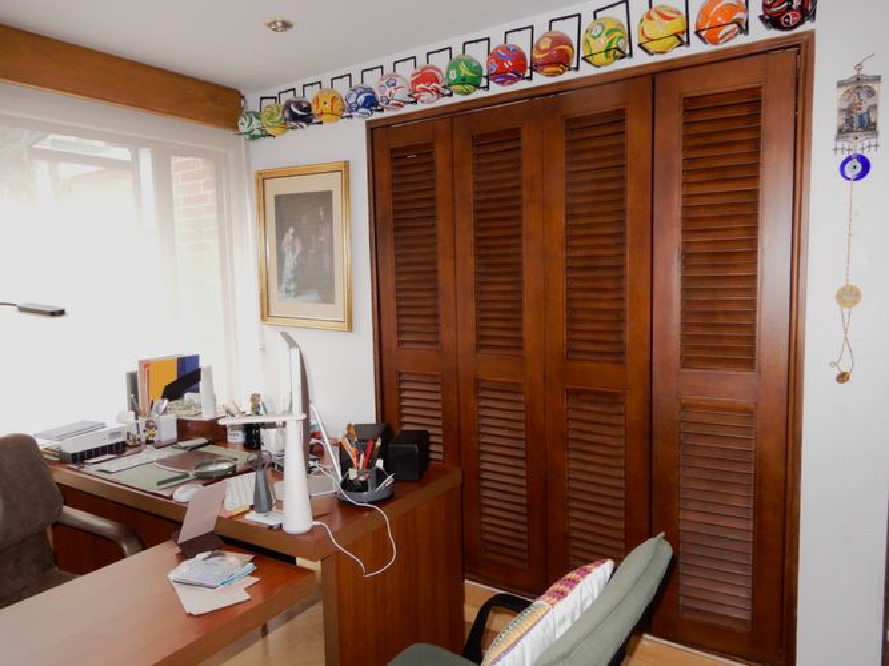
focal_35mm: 24
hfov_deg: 71.6
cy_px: 333
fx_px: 616
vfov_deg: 56.8
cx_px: 444
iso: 400
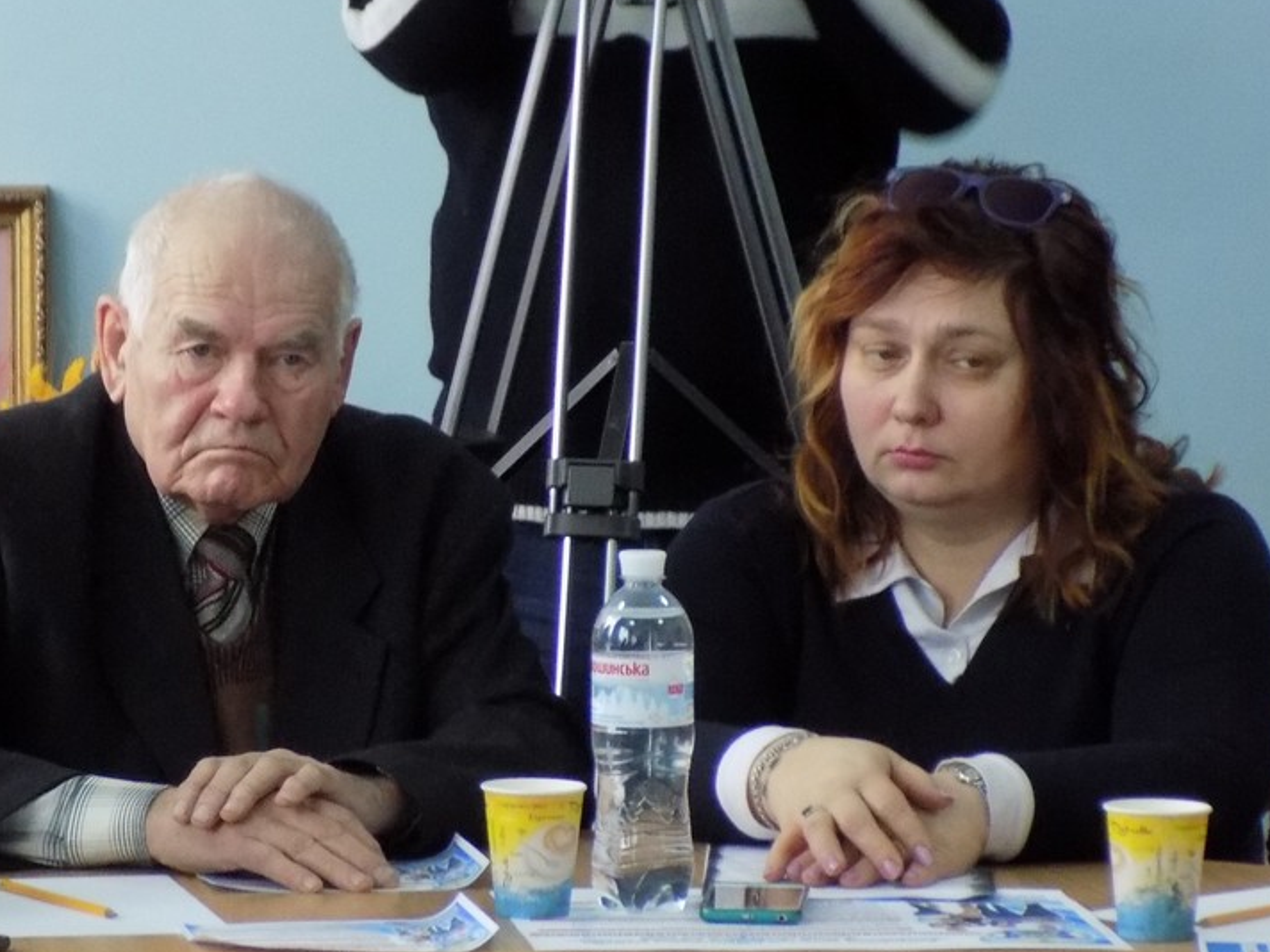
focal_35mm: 212
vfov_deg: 7.0
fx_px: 7778
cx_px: 266
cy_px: 522
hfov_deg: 9.3
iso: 400
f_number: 4.8
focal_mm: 20.9
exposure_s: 1/20
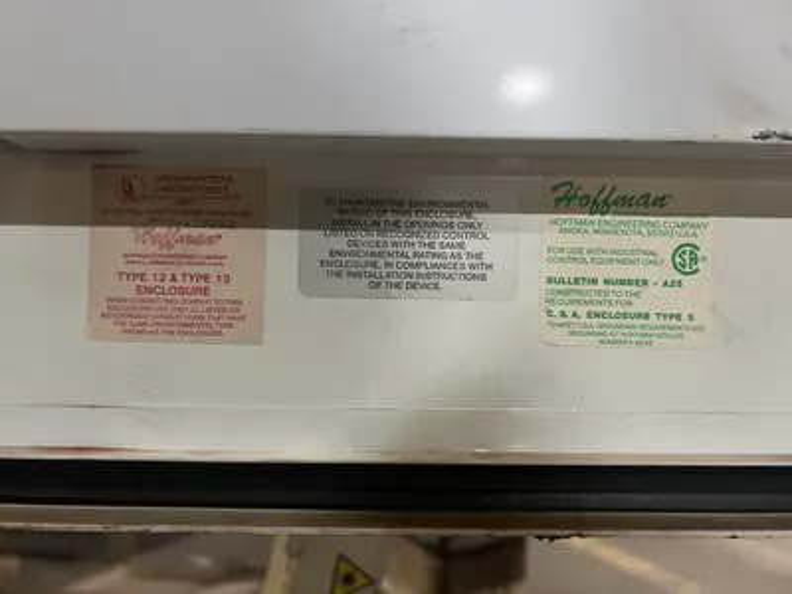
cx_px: 396
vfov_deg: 53.1
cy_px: 297
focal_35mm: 26
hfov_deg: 67.3
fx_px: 595
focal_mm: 5.7
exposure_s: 1/40
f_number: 1.5
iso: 500
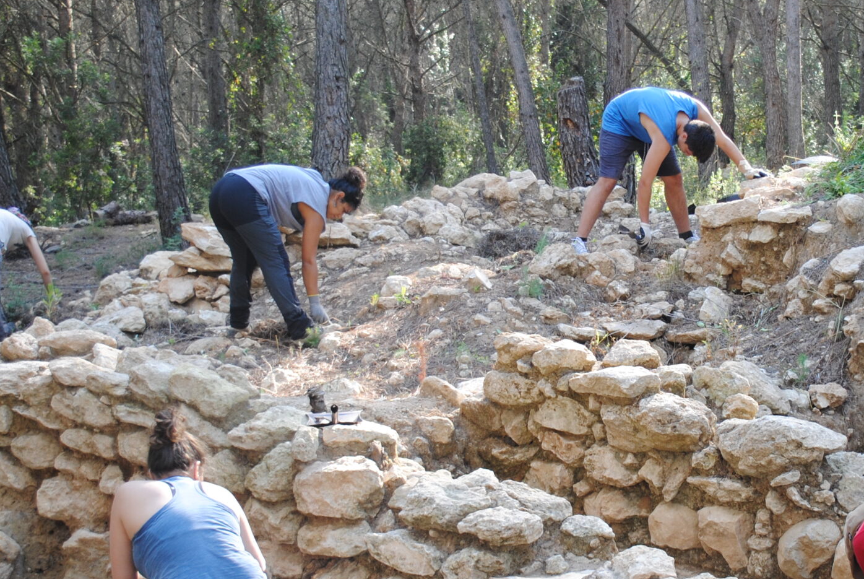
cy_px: 319
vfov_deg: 17.8
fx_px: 1851
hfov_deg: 26.0
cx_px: 624
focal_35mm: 77
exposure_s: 1/60
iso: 200
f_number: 4.5
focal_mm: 28
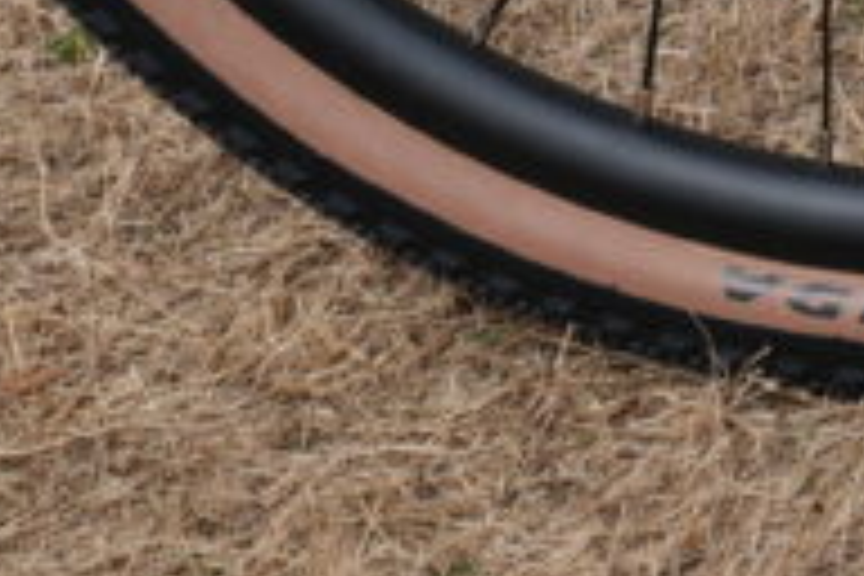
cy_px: -927
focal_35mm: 150
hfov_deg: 12.8
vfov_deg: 8.2
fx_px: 3600
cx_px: 1404
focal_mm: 16
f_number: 4.5
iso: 100
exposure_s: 1/320
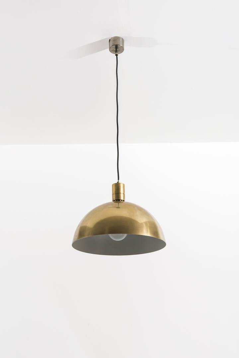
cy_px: 179
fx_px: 517
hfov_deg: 26.0
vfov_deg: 38.2
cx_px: 120
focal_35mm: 52
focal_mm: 52
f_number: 14
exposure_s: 1/200
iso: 100
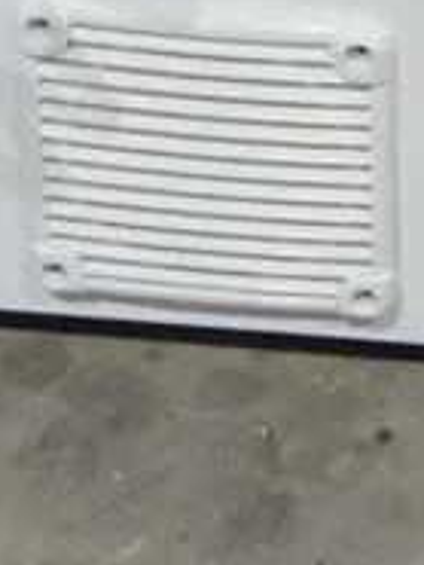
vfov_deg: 8.8
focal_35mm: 199
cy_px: -873
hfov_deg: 7.3
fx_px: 3246
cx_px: 776
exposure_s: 1/60
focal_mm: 18
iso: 320
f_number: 4
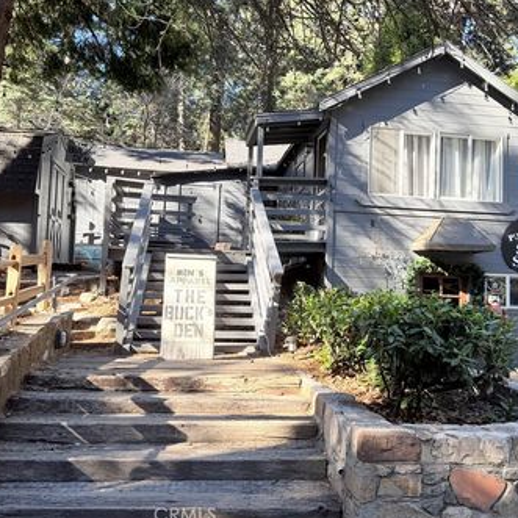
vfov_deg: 51.0
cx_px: 297
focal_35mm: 32
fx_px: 542
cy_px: 232
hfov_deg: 50.9
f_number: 1.78
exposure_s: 1/660
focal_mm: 6.76
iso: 100
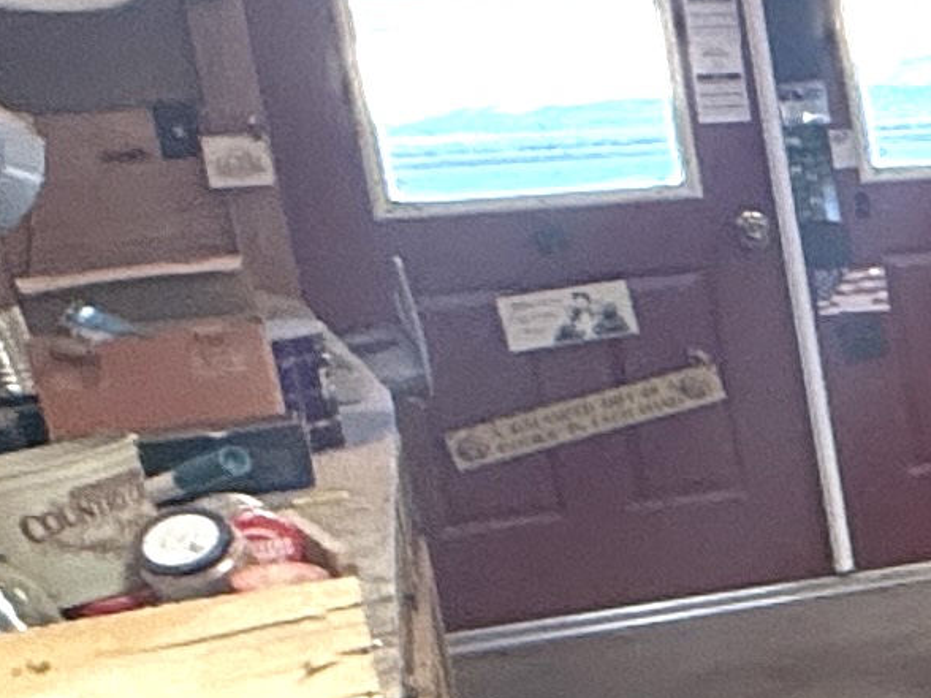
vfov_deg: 15.3
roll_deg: +1.0
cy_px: 503
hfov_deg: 13.6
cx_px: 2324
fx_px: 2582
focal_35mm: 96
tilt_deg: -12.2
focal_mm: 2.22
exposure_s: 1/60
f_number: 2.2
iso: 200
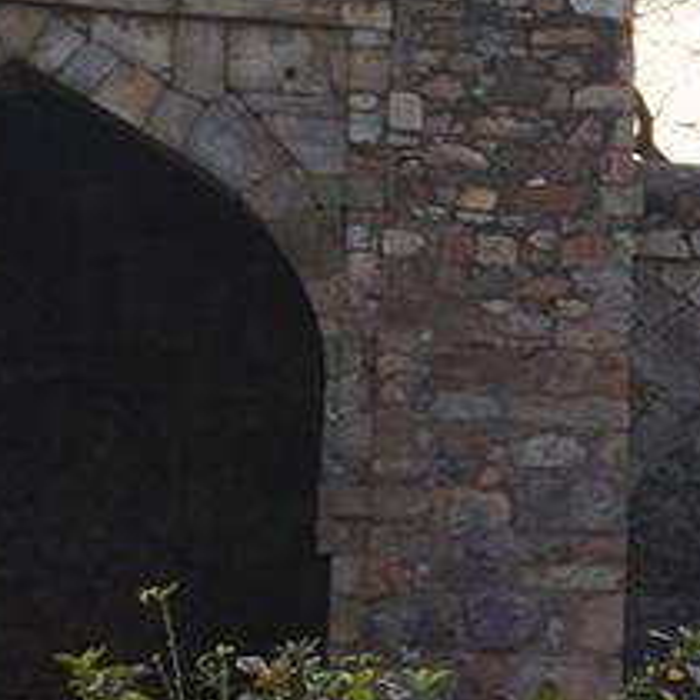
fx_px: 4438
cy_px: 633
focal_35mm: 194
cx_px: 3020
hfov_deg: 6.6
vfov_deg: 9.0
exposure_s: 1/100
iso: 320
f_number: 11
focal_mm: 24
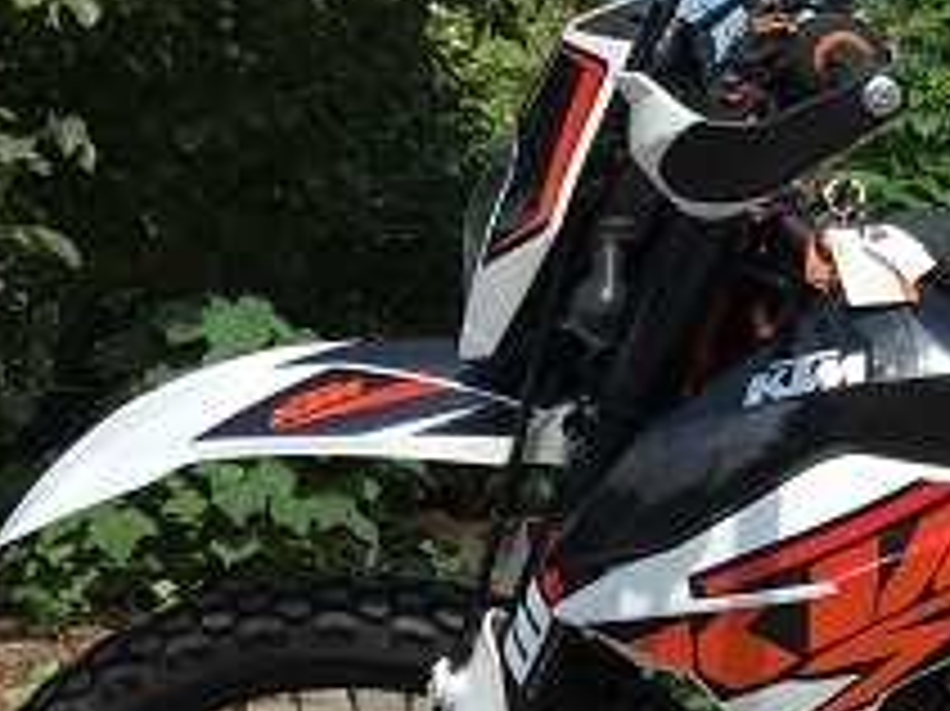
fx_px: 2661
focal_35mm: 97
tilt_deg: -3.7
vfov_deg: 15.2
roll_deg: +2.0
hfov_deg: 18.6
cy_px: 434
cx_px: 1288
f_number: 2.2
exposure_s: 1/1202
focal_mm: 4.15
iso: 25
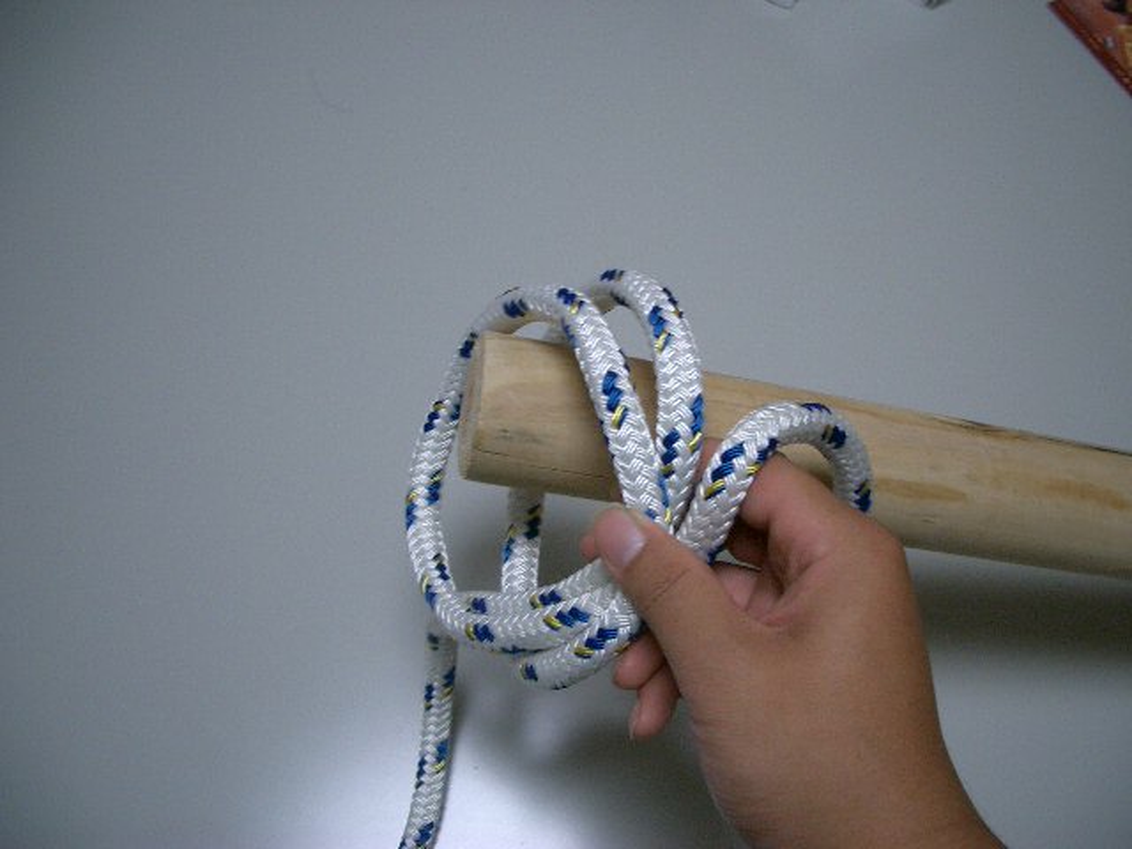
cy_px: 424
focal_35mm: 35
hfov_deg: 52.6
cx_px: 566
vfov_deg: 40.7
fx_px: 1145
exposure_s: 1/60
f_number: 2.6
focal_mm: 5.8
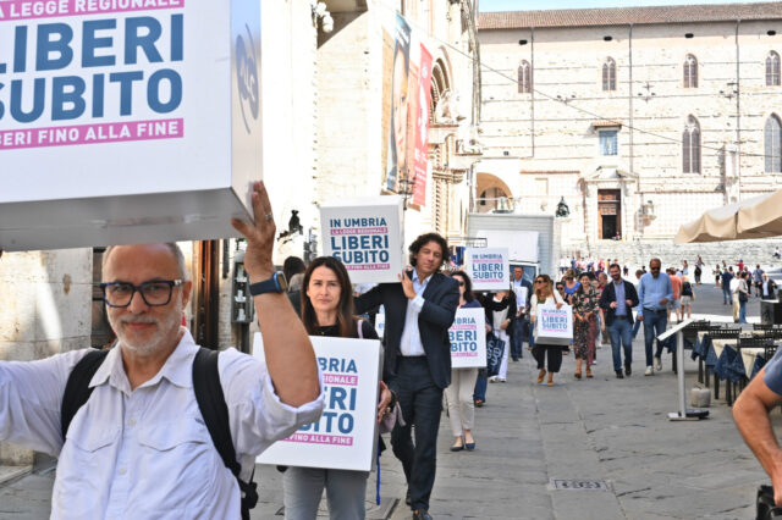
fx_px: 1086
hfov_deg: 39.6
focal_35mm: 50
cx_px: 391
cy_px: 260
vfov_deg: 27.0
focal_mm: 50
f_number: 13
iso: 640
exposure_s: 1/200
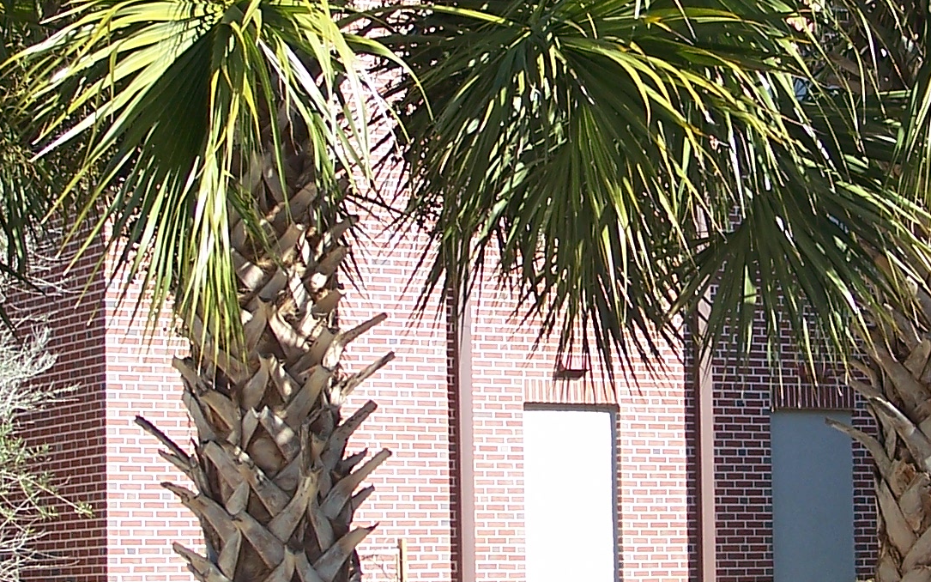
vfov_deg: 11.1
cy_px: 328
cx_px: 648
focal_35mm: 118
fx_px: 2994
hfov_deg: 17.6
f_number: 2.8
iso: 64
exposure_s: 1/320
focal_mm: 7.8
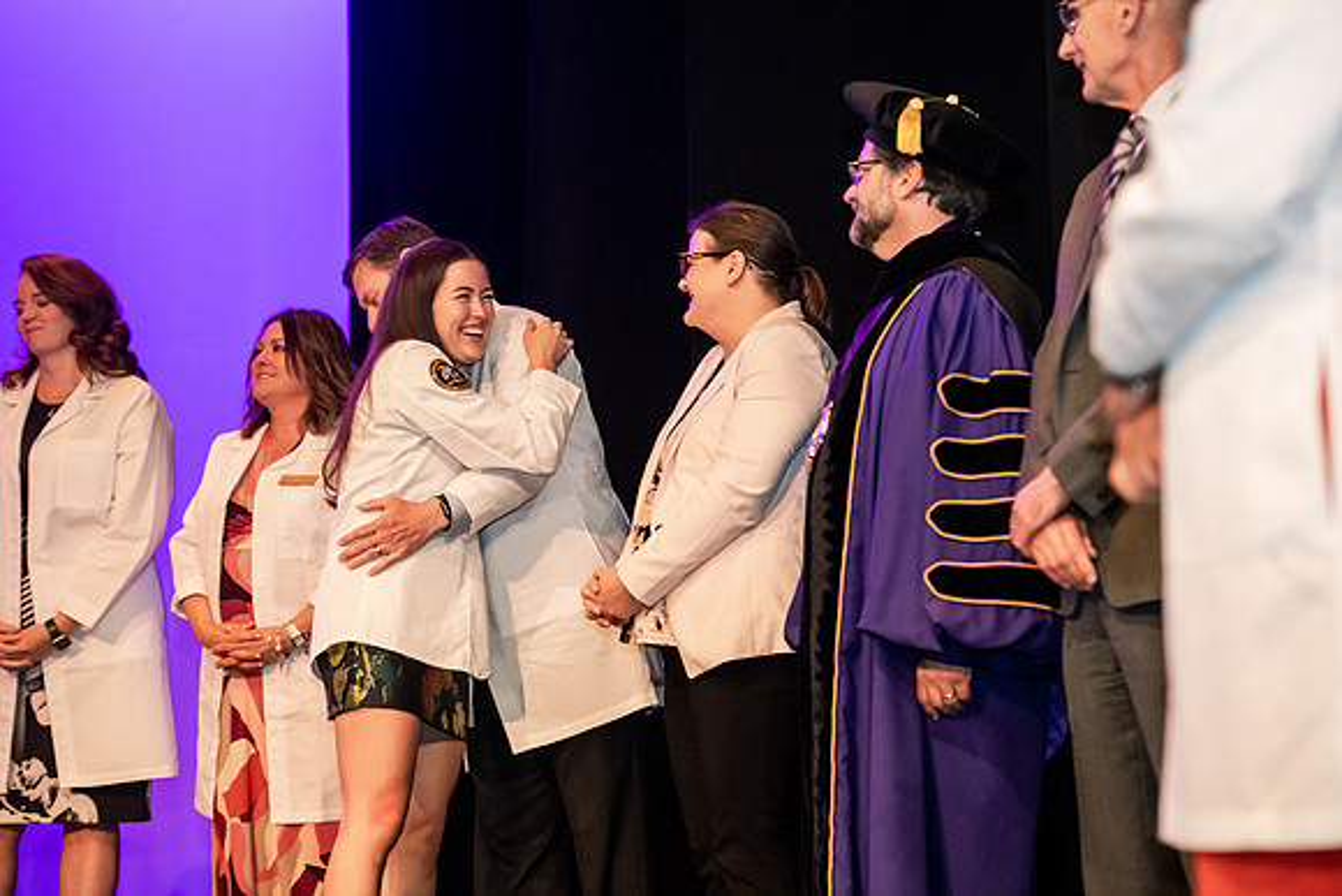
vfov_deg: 15.9
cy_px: 448
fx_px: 3206
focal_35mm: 86
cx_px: 671
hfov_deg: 23.6
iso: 3200
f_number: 3.5
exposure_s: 1/200
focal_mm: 86
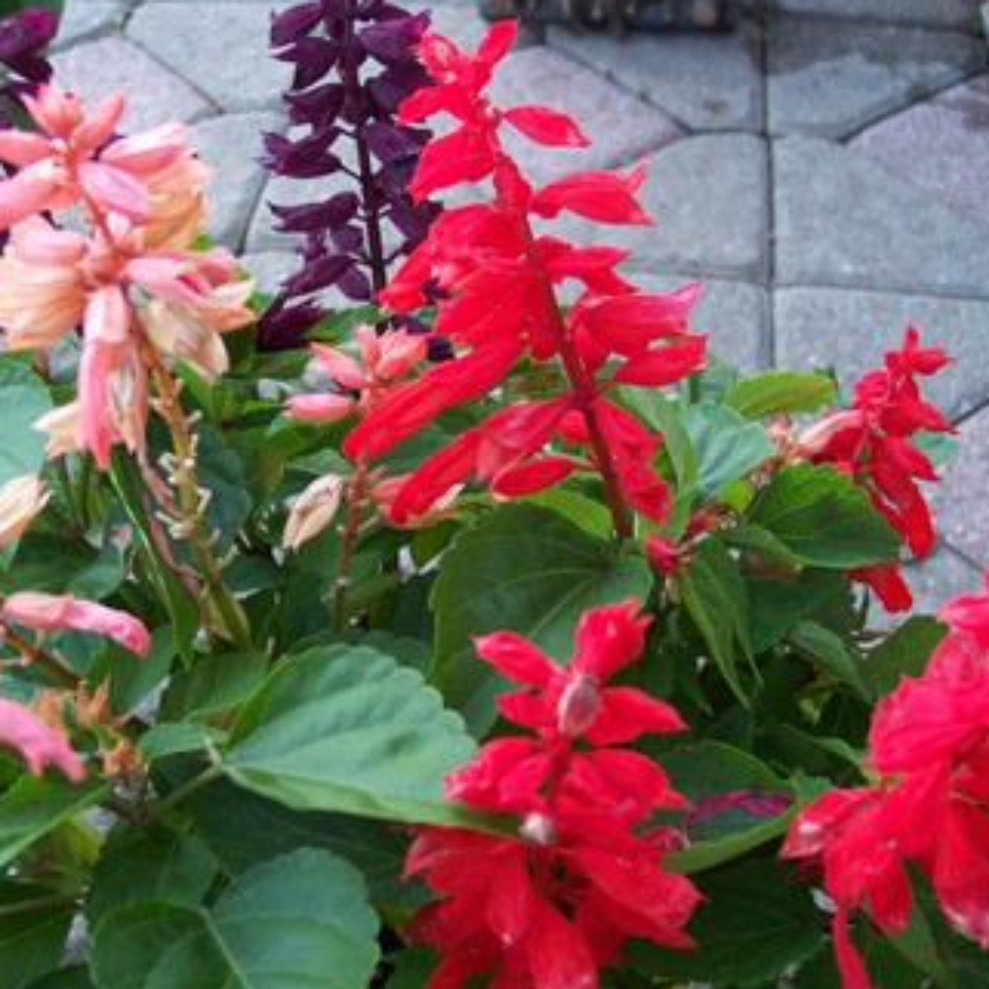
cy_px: 496
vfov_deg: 36.8
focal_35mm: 46
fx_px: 1487
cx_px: 456
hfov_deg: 36.8
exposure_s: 1/30
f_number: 2.8
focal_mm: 8
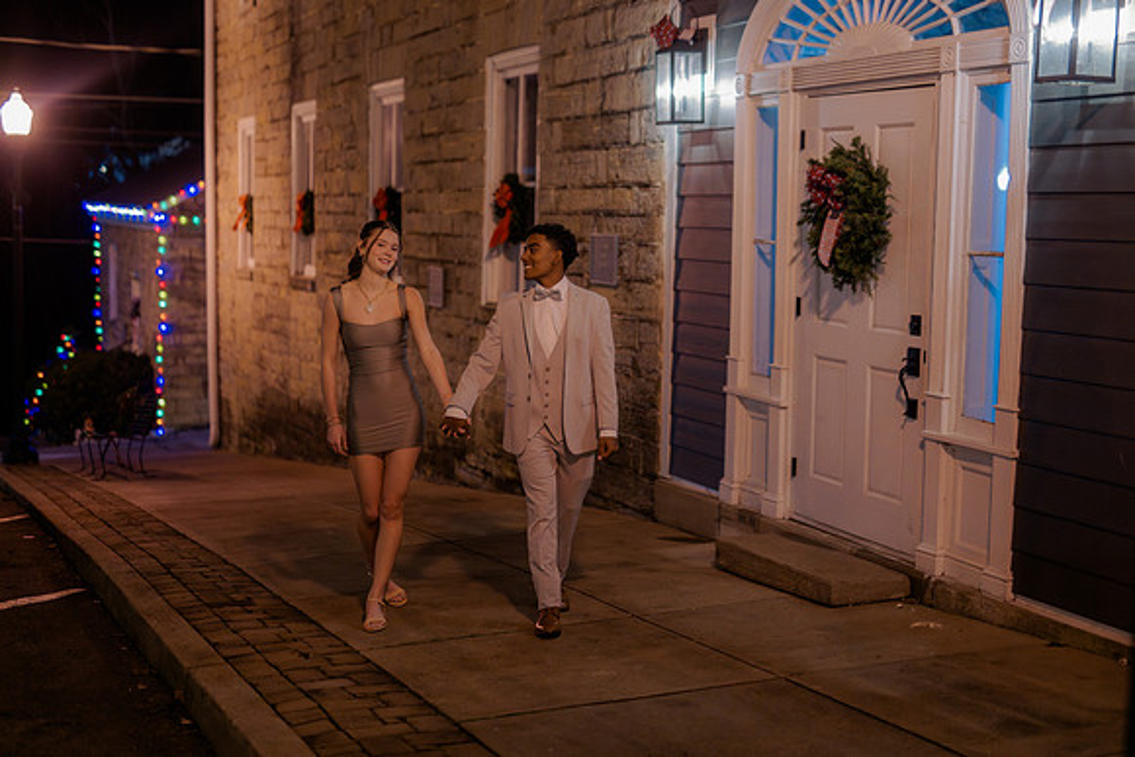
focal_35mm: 51
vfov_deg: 26.3
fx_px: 1618
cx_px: 568
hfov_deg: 38.7
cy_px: 378
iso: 2500
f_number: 1.4
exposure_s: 1/200
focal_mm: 50
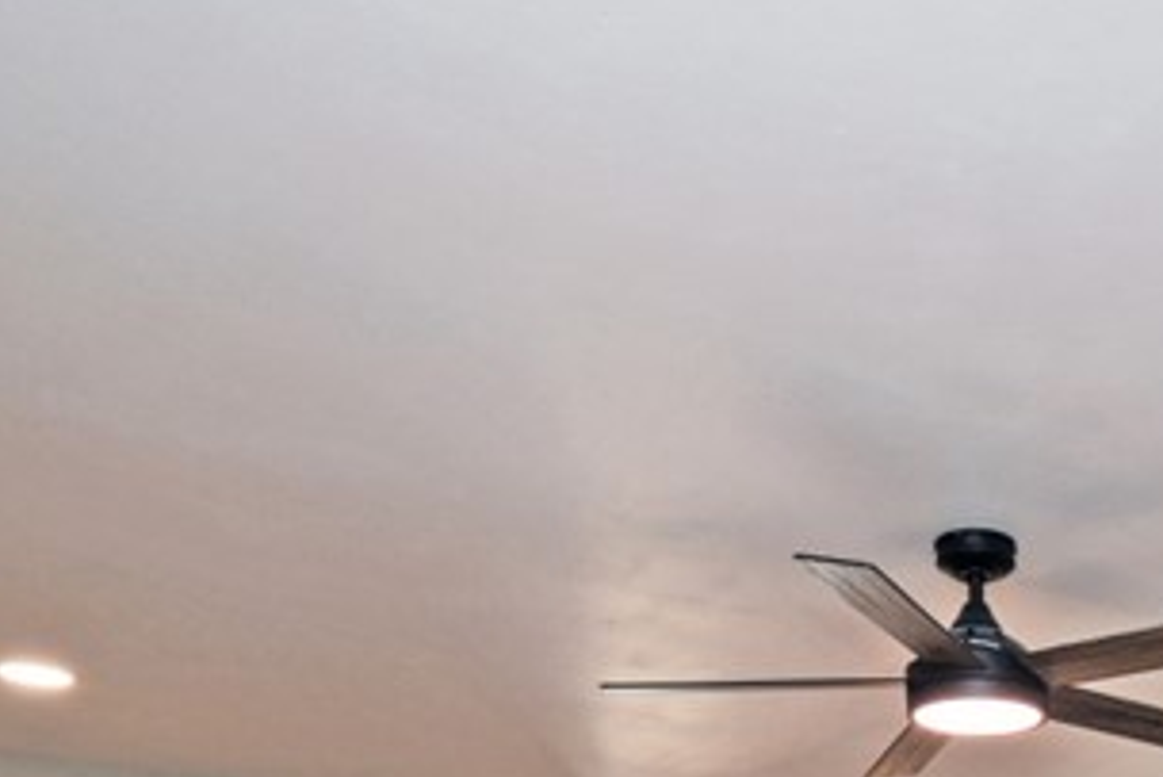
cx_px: 1155
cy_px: 1152
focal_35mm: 50
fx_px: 1616
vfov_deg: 22.4
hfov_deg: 35.8
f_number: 4
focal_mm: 14
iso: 250
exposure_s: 1/60
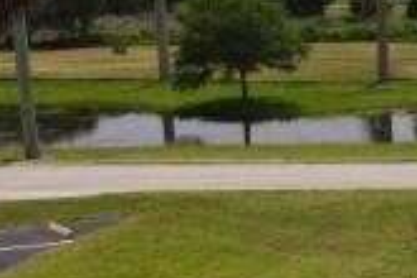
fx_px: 1401
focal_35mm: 121
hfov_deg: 15.4
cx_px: 665
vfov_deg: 11.2
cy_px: 283
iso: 100
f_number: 2.8
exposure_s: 1/60
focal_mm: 4.5
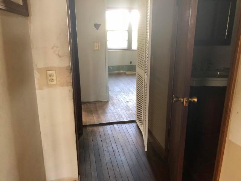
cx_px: 120
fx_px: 195
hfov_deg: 63.4
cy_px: 90
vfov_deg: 49.7
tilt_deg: -16.2
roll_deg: -0.6
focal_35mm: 28
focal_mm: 4
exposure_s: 1/15
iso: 64
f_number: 1.8
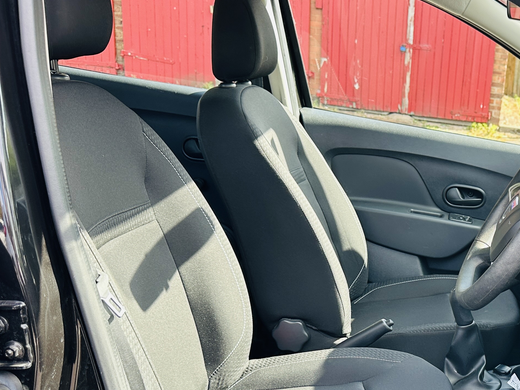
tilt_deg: -20.0
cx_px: 488
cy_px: 315
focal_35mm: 51
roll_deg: -6.5
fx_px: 766
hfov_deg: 34.9
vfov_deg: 27.9
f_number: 1.78
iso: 80
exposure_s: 1/226
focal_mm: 6.86
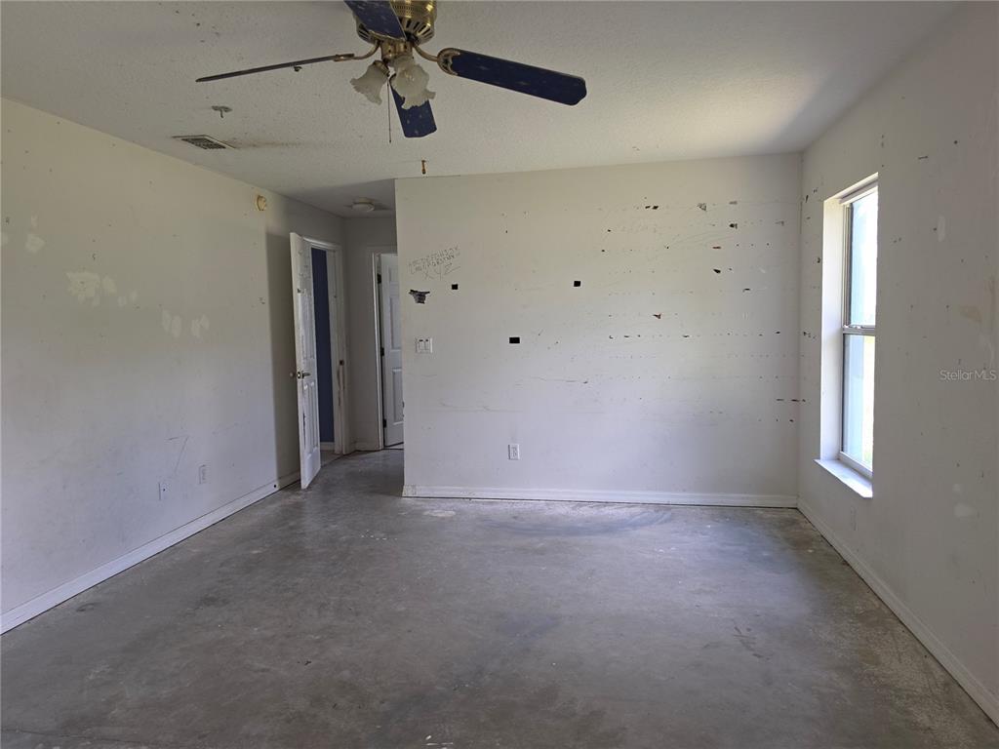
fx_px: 664
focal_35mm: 23
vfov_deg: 58.9
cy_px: 374
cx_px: 500
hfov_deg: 73.9
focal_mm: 6.5
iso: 20
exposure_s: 1/60
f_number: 1.4
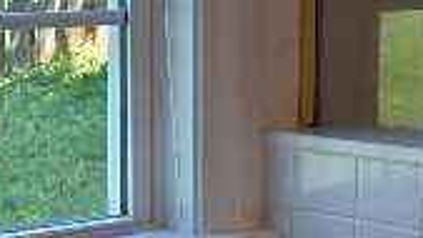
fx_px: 1806
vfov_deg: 7.2
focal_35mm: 161
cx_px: 253
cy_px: 479
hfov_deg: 13.4
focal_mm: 8
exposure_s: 1/124
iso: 149
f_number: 2.8
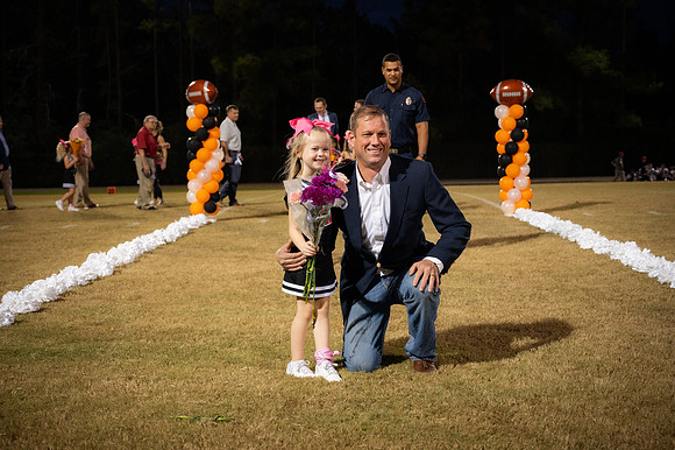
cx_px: 338
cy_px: 225
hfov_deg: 38.2
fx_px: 974
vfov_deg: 26.0
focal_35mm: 52
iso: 3200
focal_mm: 52
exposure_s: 1/250
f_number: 4
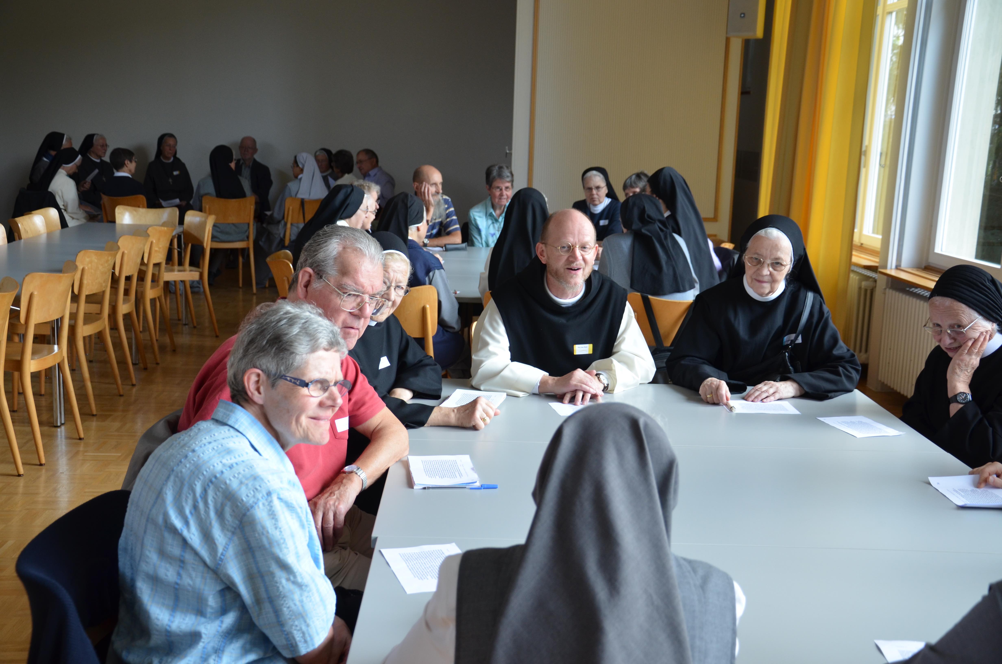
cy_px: 332
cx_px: 501
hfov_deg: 46.5
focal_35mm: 42
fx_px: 1167
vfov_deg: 31.8
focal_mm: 28
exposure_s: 1/80
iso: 400
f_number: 4.5
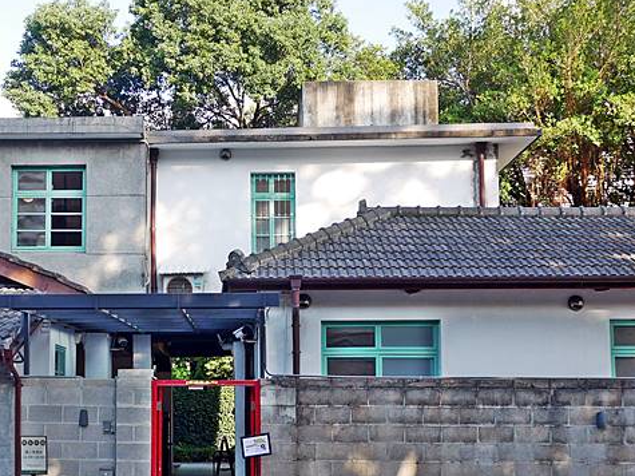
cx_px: 176
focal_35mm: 59
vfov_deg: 24.7
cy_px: 296
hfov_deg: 32.2
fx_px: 1082
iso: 200
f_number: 3.2
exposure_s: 1/640
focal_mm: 14
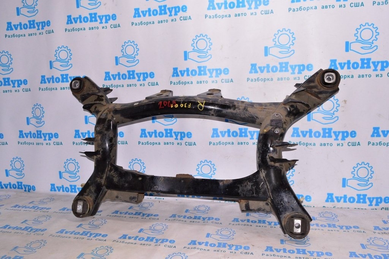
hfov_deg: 62.0
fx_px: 324
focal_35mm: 30
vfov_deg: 43.5
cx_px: 194
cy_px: 130
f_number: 8
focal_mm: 20
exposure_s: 1/200
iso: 1600
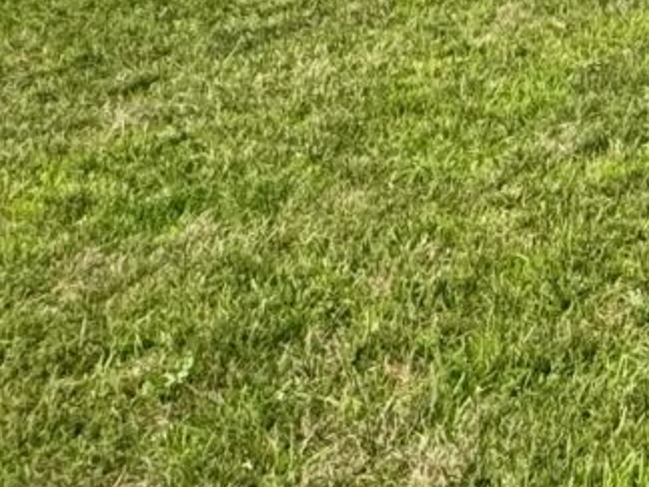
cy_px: -493
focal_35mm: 83
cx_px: 1376
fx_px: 1556
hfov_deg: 16.4
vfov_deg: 14.6
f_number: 2.2
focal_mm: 2.22
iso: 50
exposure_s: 1/1789
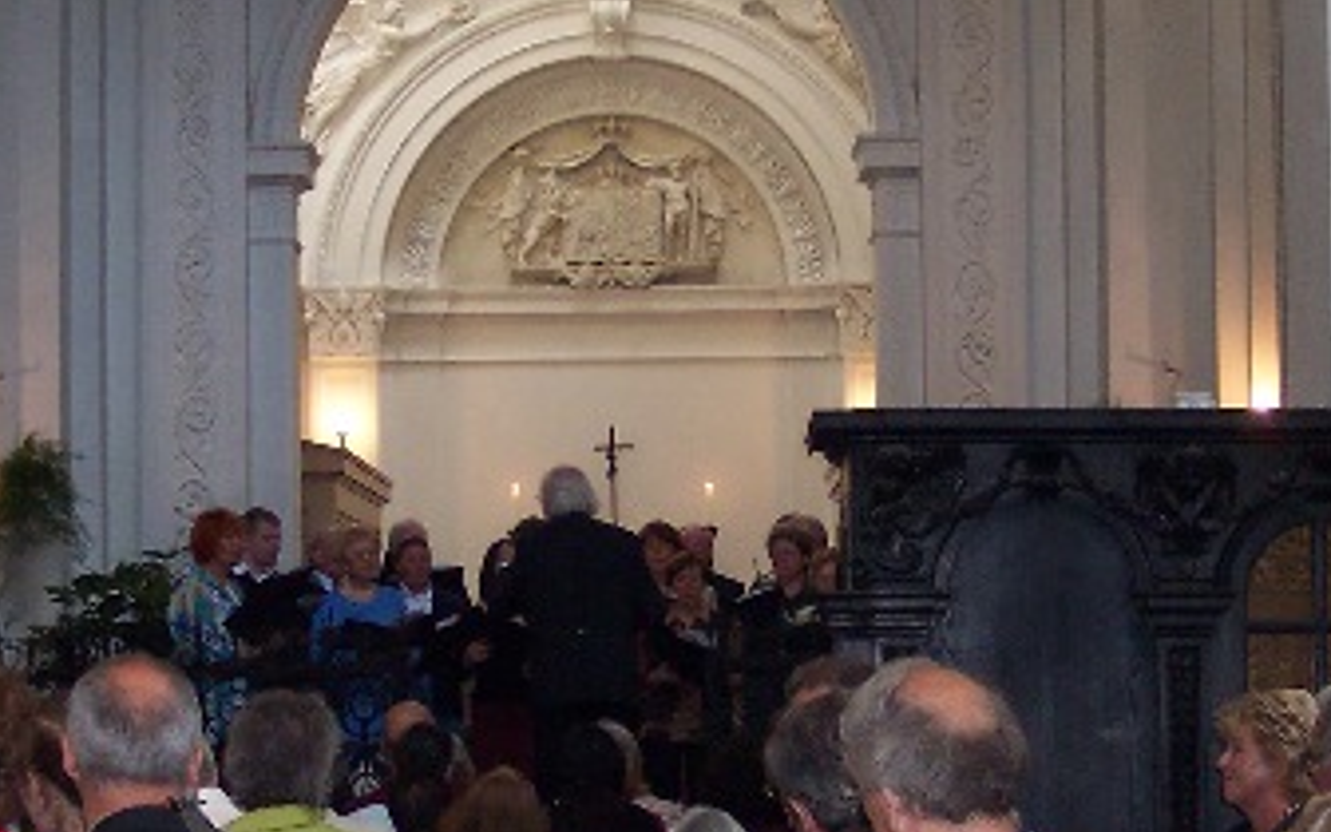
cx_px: 614
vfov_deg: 13.6
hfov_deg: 21.6
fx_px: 3482
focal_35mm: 96
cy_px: 547
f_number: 2.8
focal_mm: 8
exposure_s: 1/30
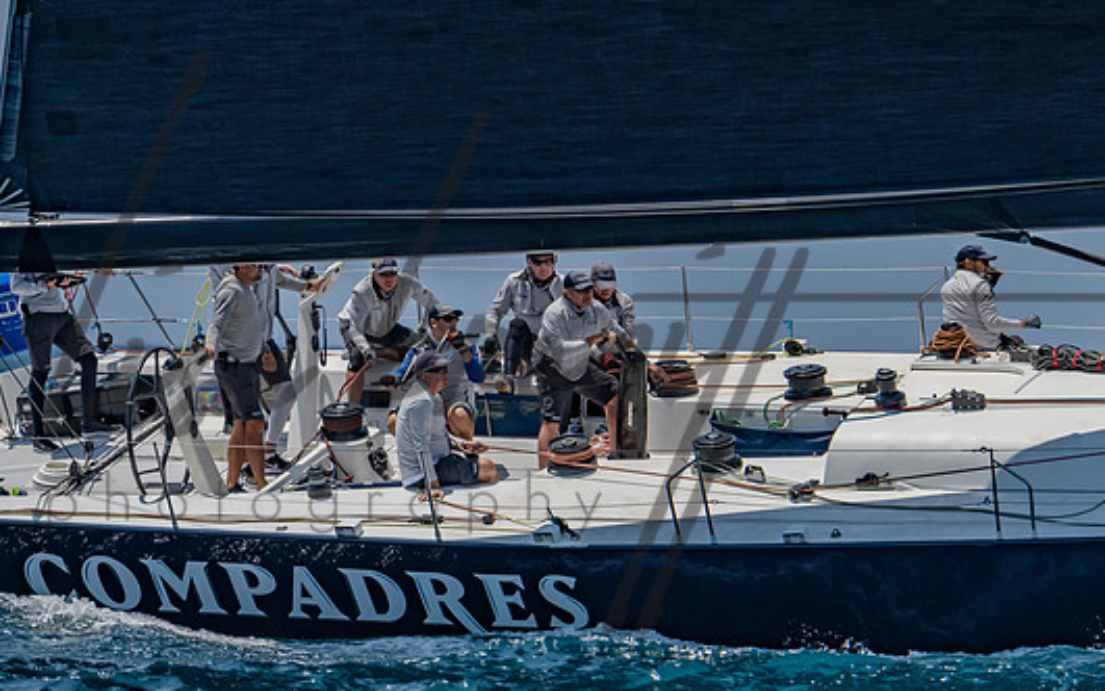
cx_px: 742
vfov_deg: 2.3
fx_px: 17137
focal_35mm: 569
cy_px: 158
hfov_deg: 3.7
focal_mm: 310
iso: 320
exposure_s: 1/2500
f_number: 5.6
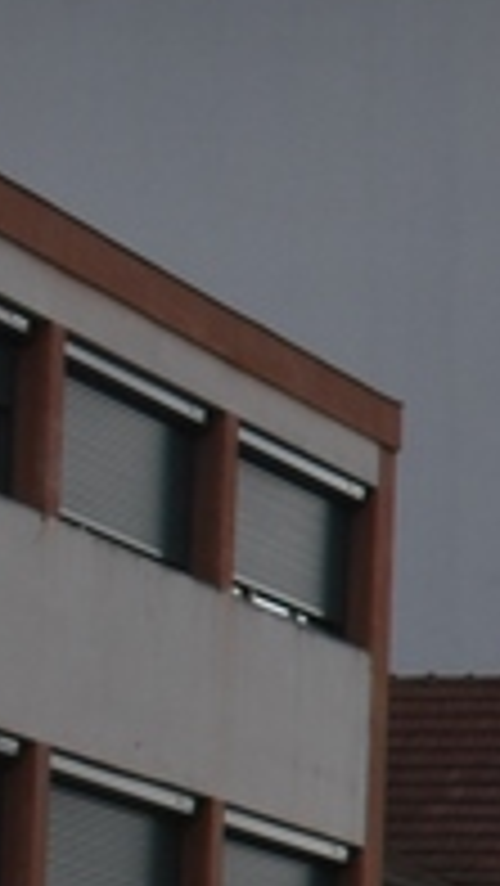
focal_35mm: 225
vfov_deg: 9.4
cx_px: 2234
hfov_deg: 4.7
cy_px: 1131
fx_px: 5296
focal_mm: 22
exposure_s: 1/500
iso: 220
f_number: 8
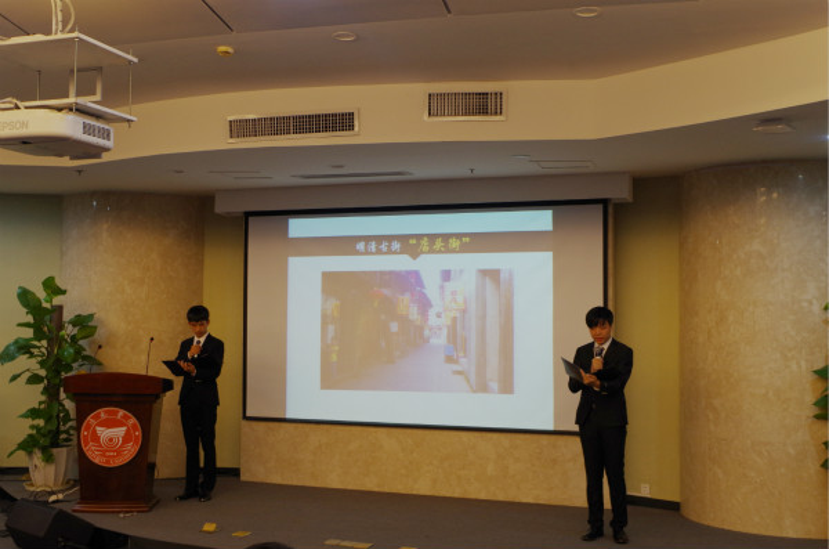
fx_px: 965
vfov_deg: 31.7
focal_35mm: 42
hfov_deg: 46.5
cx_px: 414
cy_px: 274
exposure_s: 1/30
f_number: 6.3
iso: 500
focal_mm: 28.13
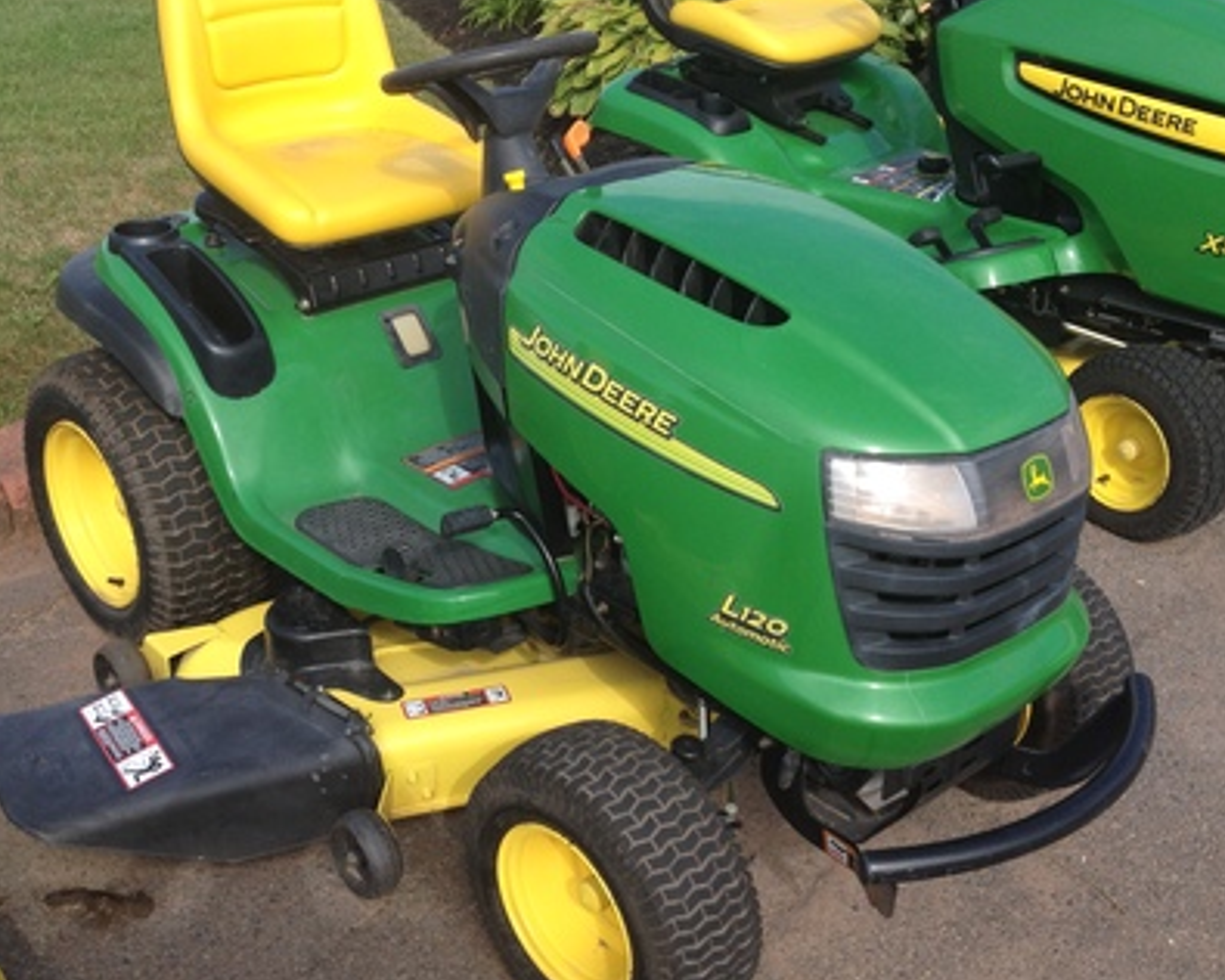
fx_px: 1704
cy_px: 496
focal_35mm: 47
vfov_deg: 32.1
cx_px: 543
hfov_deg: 39.5
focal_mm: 4.28
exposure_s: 1/1042
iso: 64
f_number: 2.4
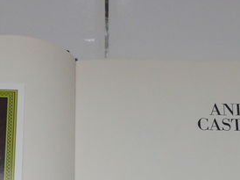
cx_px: 101
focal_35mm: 179
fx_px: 1240
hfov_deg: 11.1
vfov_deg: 8.2
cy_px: 242
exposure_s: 1/30
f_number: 3.2
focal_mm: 9.5
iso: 100
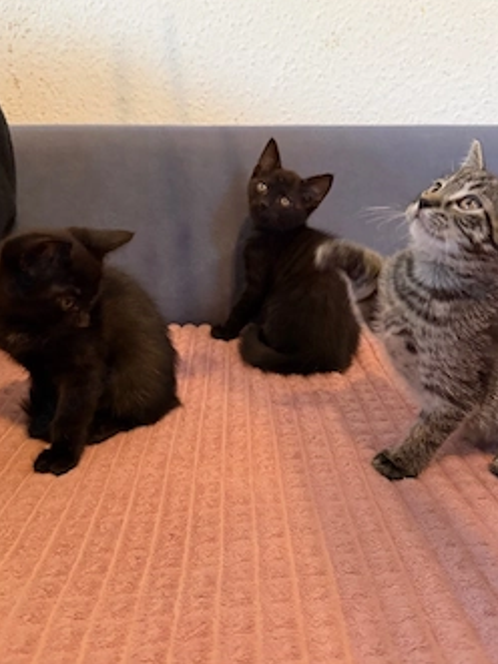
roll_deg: -1.4
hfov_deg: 48.2
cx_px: 257
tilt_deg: -11.4
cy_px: 275
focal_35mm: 29
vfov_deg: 61.3
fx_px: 557
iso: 500
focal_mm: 6.76
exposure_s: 1/50
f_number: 1.78
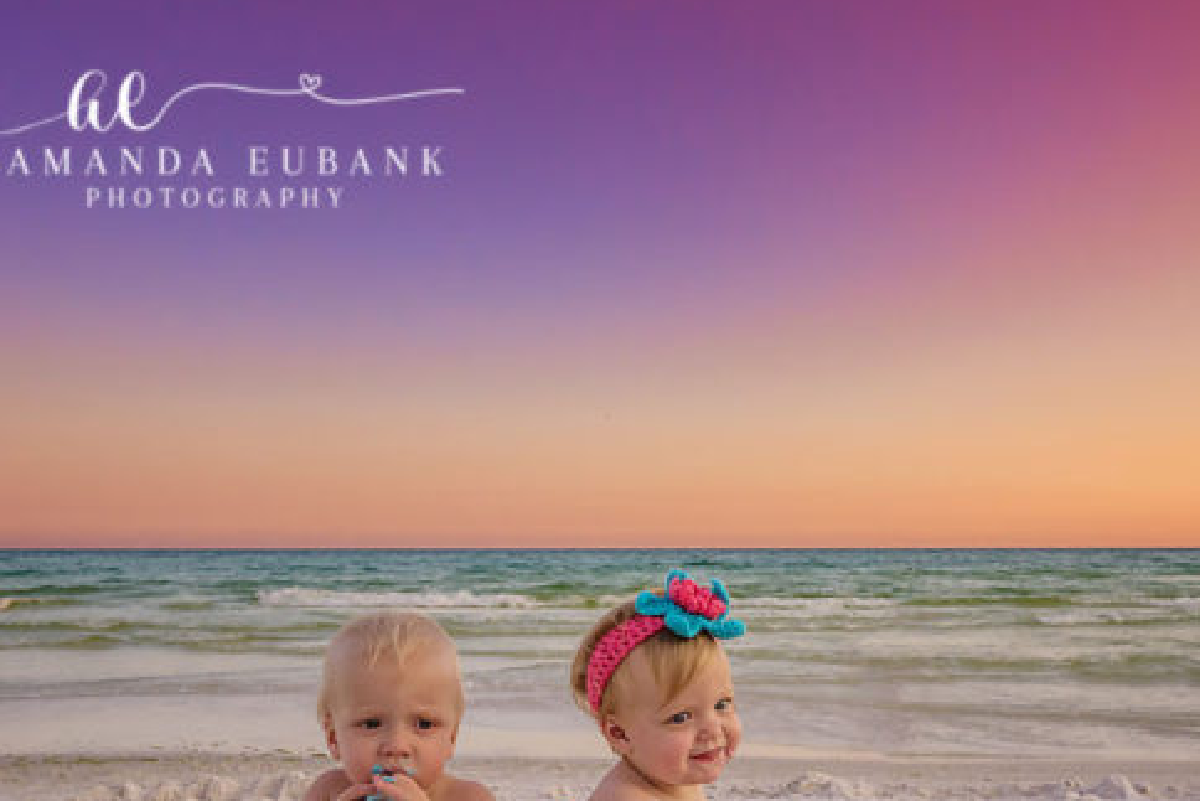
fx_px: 1236
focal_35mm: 37
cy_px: 639
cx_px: 635
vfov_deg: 34.8
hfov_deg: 51.8
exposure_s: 1/1250
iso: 500
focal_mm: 17.5
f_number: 5.6
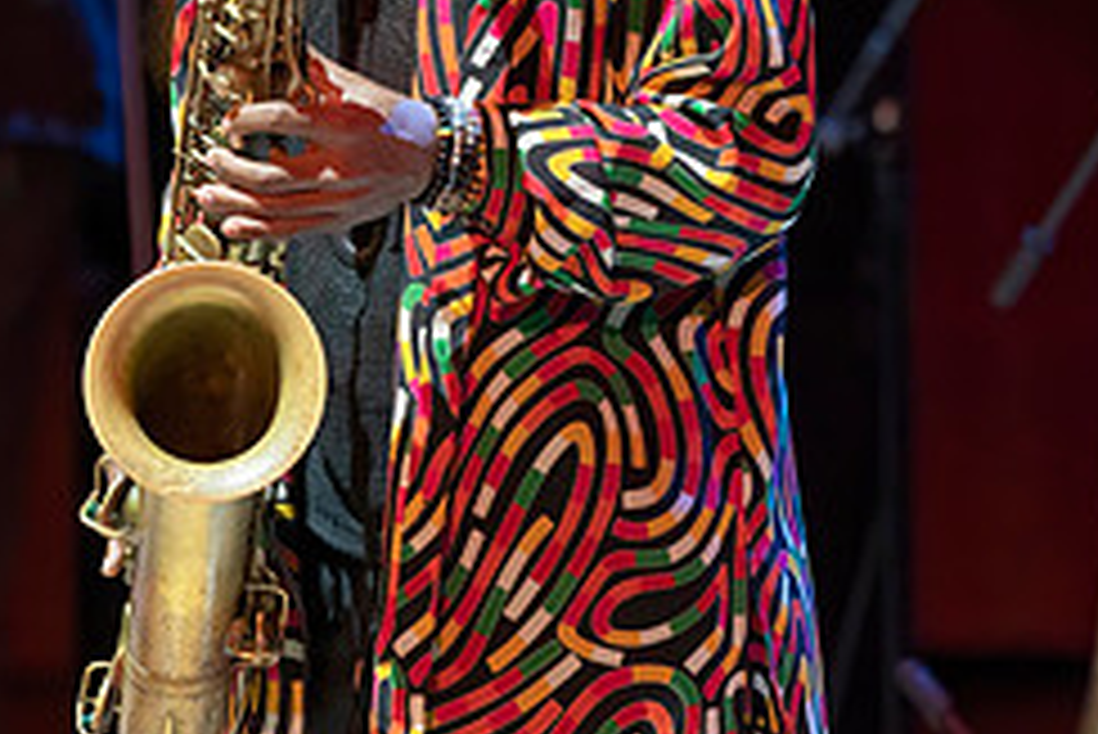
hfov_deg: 2.4
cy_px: 133
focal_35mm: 857
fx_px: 26153
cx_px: 486
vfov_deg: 1.6
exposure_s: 1/320
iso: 5000
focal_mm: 361
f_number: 5.6
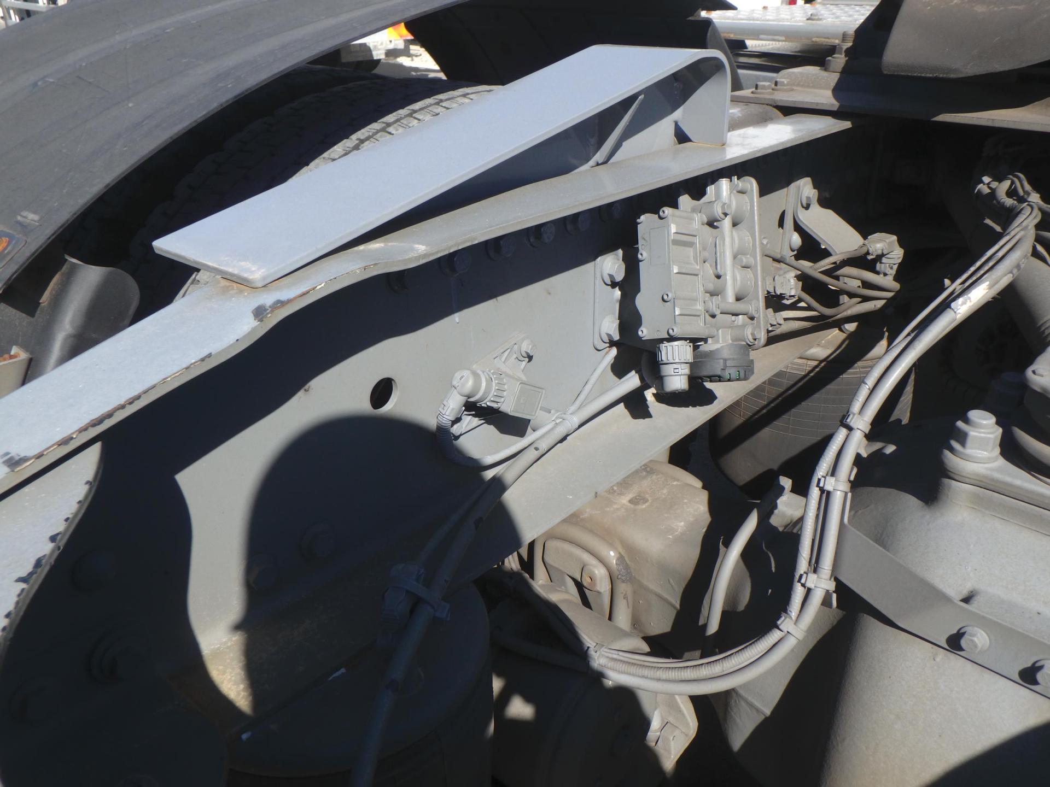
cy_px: 394
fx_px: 880
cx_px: 525
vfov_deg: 48.2
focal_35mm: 29
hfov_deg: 61.7
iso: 125
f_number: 4.6
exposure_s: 1/400
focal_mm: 5.2
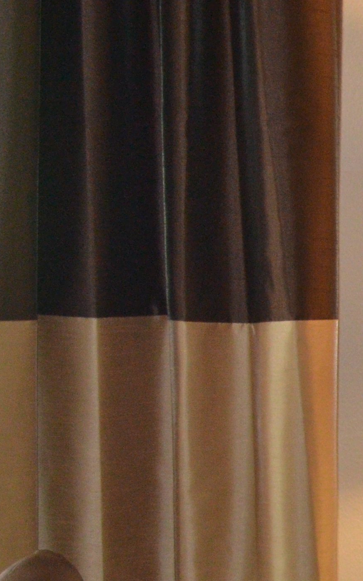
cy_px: 635
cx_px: 895
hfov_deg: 8.4
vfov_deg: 14.4
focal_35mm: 142
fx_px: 2248
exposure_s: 1/60
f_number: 4.5
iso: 1250
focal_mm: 28
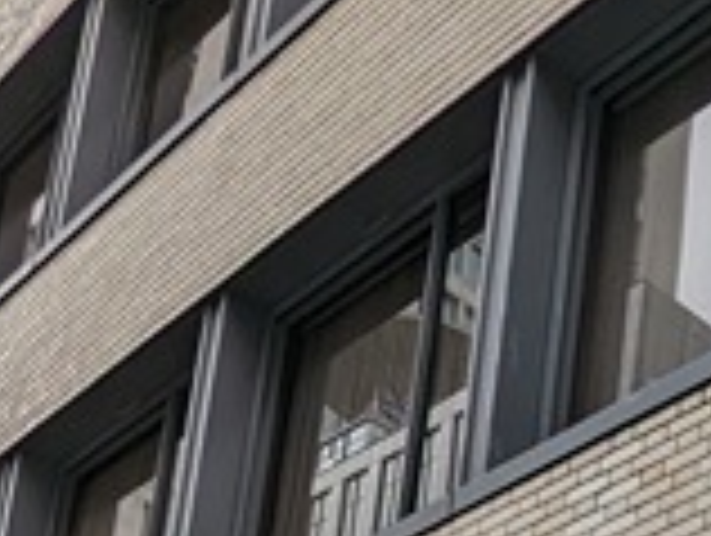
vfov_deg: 14.7
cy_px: 1104
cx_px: 1030
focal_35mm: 81
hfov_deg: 20.9
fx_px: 1666
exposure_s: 1/367
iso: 51
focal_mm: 2.35
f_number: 2.2
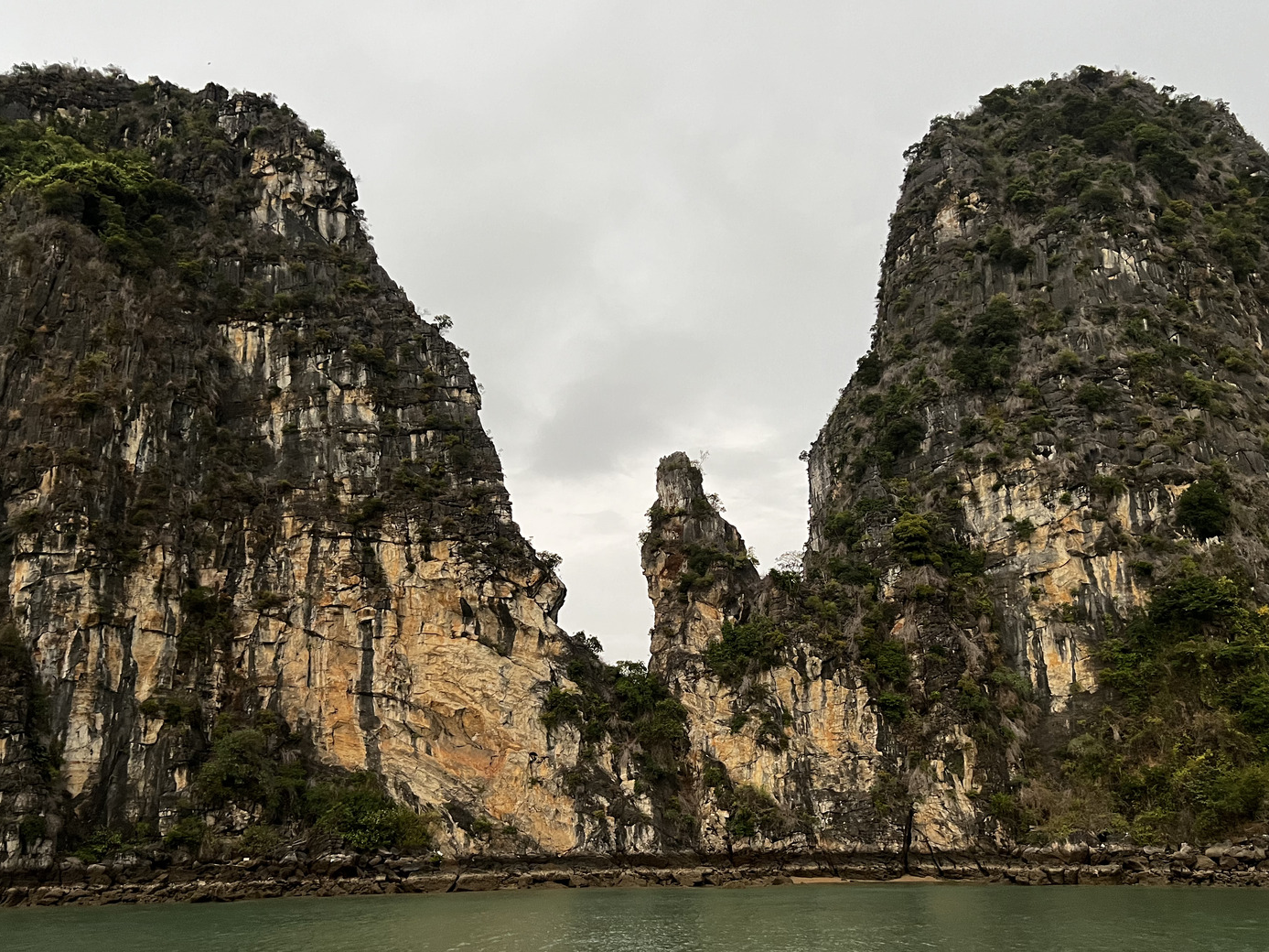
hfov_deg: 60.0
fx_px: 1100
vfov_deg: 46.7
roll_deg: +1.0
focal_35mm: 30
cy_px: 542
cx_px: 624
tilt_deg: +15.2
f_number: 1.5
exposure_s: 1/60
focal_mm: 5.7
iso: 250
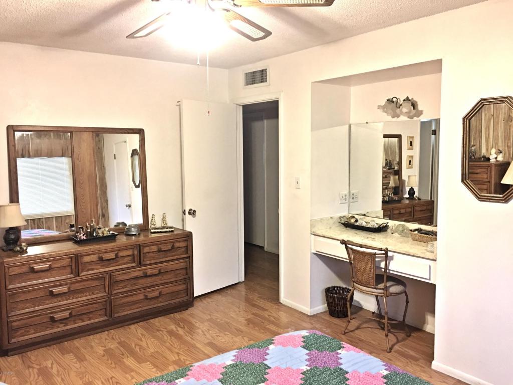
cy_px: 192
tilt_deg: -5.4
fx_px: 430
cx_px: 256
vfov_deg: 48.2
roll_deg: +0.5
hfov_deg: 61.7
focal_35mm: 29
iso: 80
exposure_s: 1/15
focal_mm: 4.15
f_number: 2.2
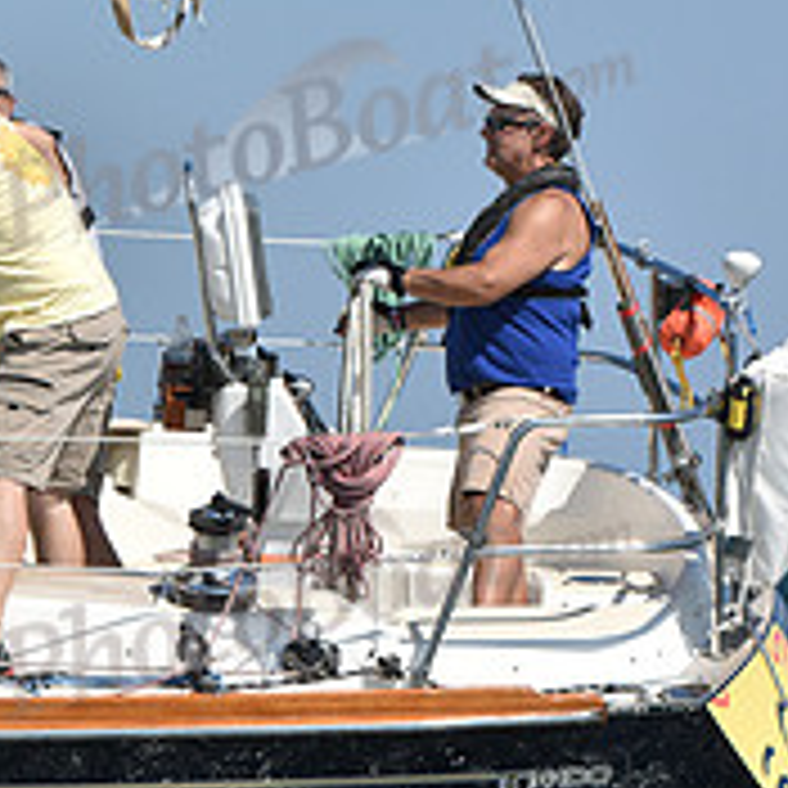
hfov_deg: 5.1
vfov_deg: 5.1
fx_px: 8860
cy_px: 430
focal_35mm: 344
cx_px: -230
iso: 250
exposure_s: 1/1600
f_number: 7.1
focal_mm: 122
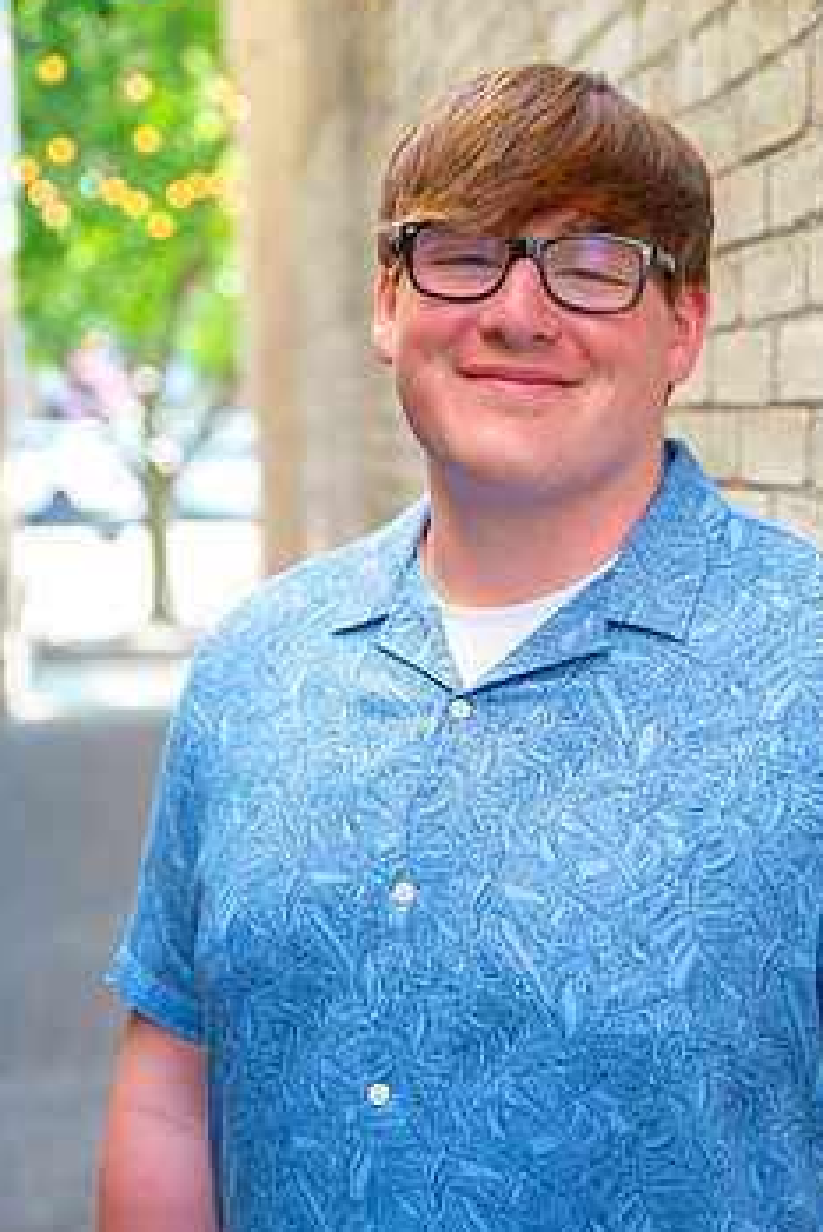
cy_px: 748
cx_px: 498
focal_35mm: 67
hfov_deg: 20.3
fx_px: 2295
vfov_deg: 30.0
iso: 160
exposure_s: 1/125
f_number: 2.8
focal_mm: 52
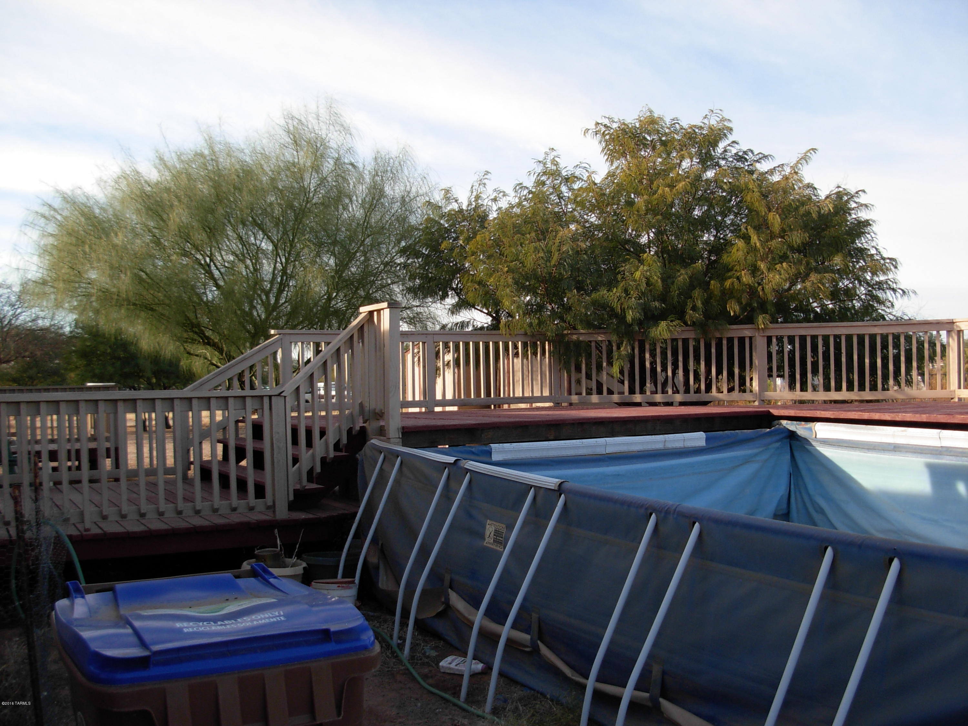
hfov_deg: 49.0
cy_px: 363
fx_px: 1063
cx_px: 484
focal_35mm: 38
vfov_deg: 37.7
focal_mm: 6.3
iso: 79
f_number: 2.9
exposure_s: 1/470
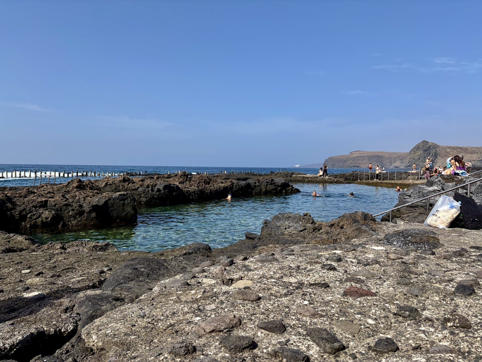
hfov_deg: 67.3
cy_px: 181
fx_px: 362
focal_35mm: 26
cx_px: 241
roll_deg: +0.2
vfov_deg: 53.1
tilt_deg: -1.8
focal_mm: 5.96
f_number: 1.6
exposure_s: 1/4608
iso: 50
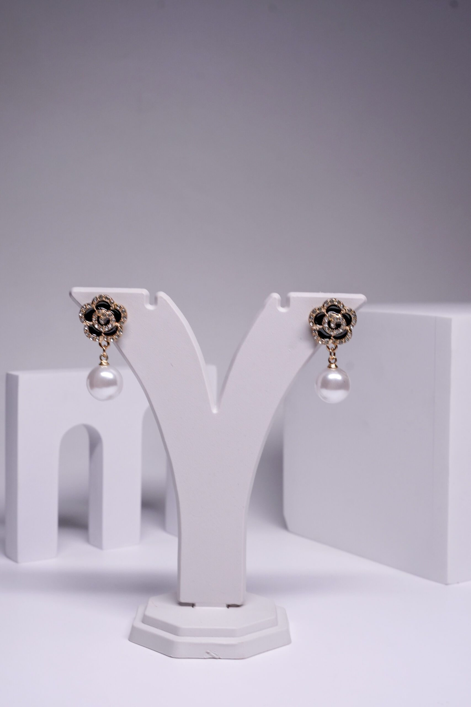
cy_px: 354
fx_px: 1020
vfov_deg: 38.2
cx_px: 236
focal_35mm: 52
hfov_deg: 26.0
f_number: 9
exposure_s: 1/100
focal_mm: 35
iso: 400
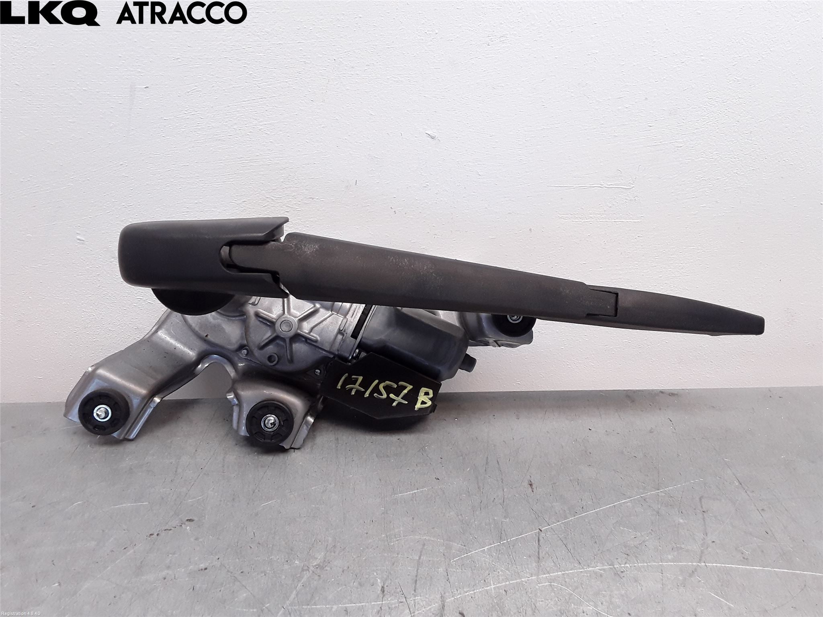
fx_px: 666
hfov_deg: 63.4
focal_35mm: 28
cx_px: 412
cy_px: 308
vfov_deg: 49.7
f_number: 1.9
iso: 100
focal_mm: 2.91
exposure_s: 1/120
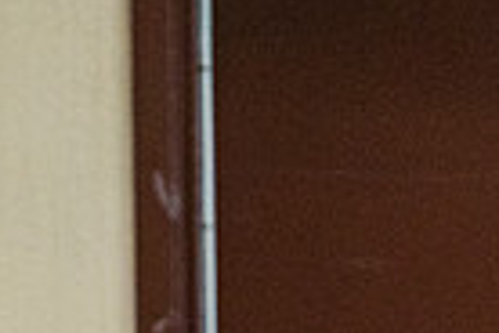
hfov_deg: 1.6
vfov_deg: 1.1
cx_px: -264
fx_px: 17491
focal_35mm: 1262
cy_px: 581
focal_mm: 200
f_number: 3.5
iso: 3200
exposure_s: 1/160
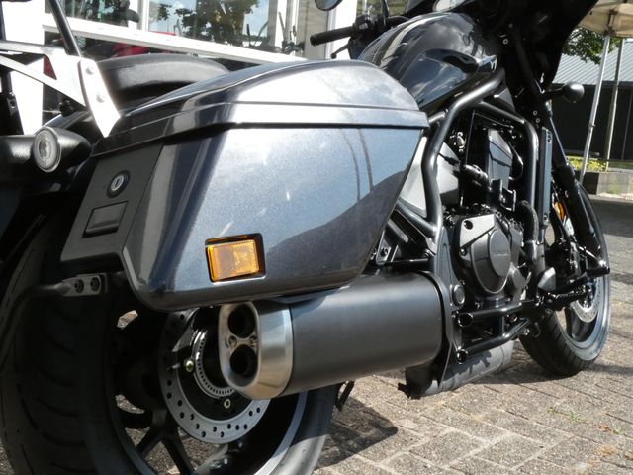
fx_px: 786
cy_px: 238
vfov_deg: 33.6
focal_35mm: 43
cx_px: 316
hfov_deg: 43.9
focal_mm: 7.8
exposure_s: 1/800
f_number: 8
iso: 800
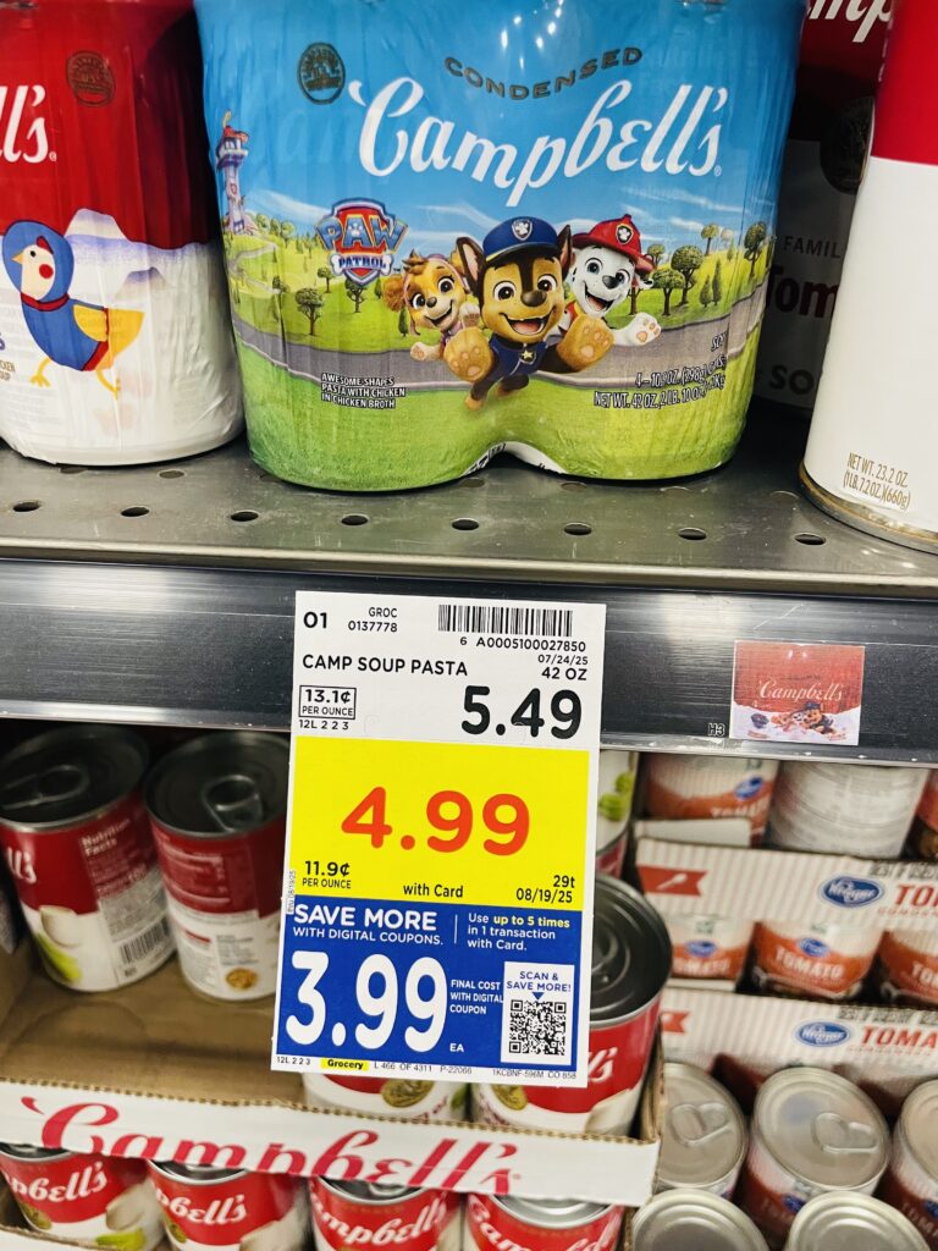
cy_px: 626
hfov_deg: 53.1
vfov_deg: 67.3
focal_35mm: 26
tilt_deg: -33.2
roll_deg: -0.8
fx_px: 939
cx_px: 469
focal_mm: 4.2
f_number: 1.6
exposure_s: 1/60
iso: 160
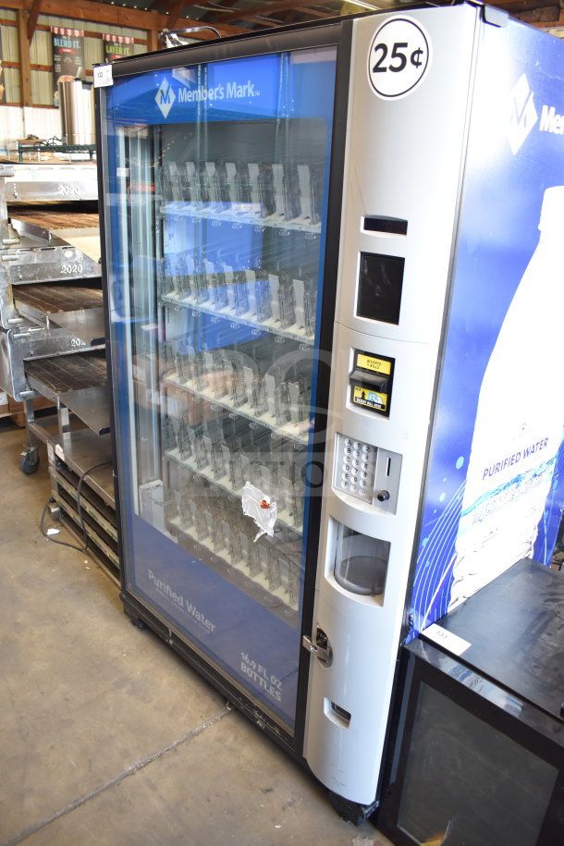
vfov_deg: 67.4
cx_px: 282
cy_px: 423
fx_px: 634
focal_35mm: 27
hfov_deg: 47.9
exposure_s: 1/30
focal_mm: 18
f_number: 3.5
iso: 720
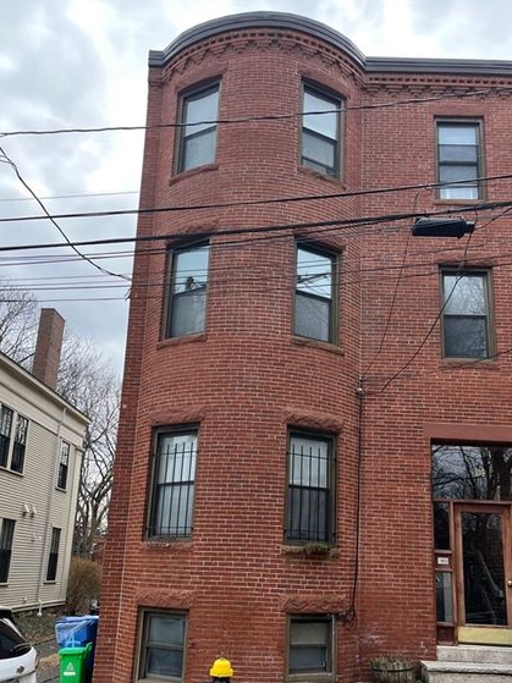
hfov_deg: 45.4
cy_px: 401
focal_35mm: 31
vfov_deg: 58.0
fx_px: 612
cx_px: 271
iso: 50
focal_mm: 5.1
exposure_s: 1/1036
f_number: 1.6
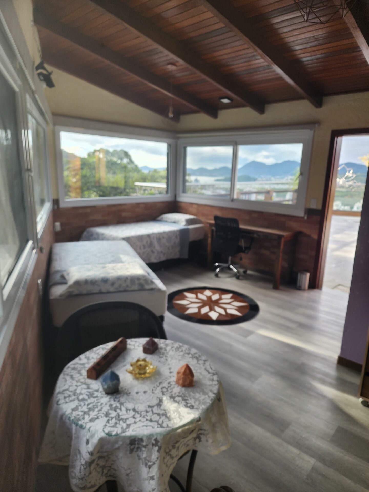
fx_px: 327
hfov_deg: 58.9
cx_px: 184
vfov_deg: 73.9
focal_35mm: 23
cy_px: 246
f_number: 1.8
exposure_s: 1/180
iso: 25
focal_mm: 6.4
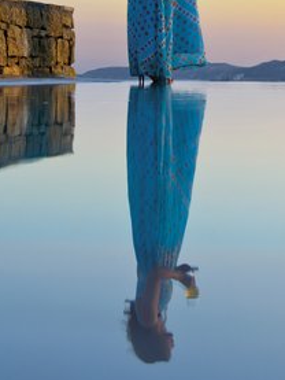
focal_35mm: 120
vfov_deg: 16.2
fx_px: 1321
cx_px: 190
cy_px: 48
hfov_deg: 12.3
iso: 100
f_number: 5
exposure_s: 1/100
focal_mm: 29
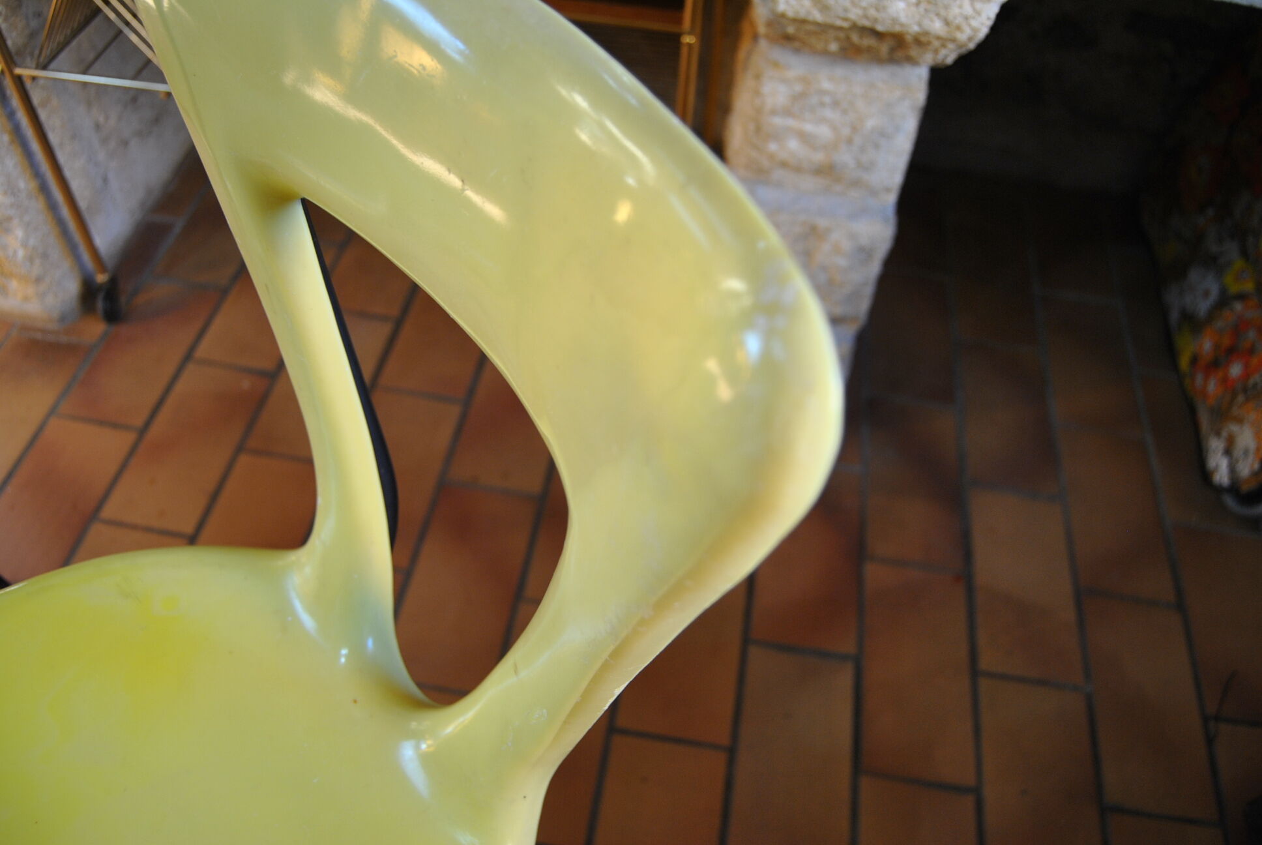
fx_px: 1000
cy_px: 422
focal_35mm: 28
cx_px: 631
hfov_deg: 64.5
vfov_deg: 45.8
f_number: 3.5
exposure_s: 1/30
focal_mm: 19
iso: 250
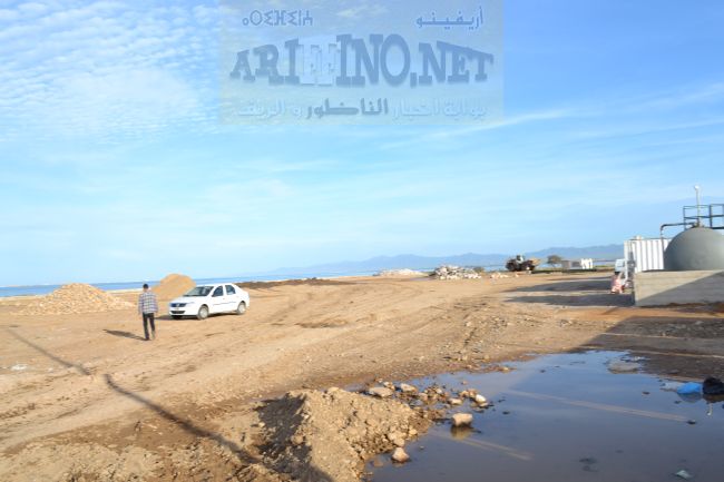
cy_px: 241
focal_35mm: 27
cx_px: 362
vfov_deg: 47.9
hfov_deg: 67.4
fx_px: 543
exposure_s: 1/250
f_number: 8
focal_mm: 18
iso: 100
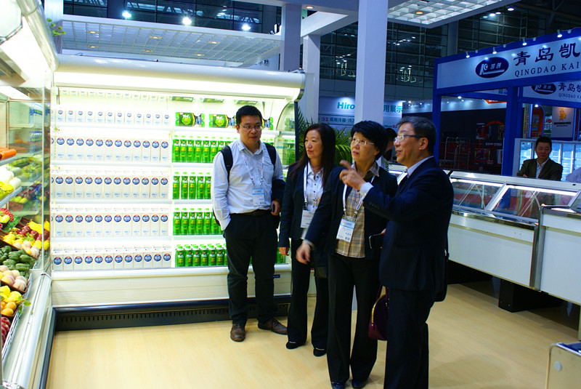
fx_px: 485
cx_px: 290
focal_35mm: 30
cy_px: 194
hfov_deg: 61.9
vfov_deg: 43.7
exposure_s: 1/40
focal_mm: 20
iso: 100
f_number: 4
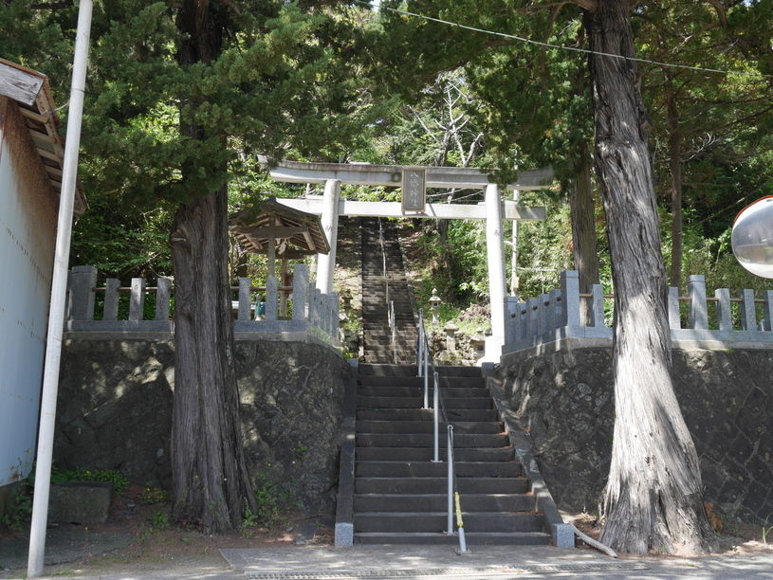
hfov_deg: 53.9
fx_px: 760
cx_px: 386
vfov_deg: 41.8
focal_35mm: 34
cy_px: 290
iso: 200
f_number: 4.5
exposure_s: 1/250
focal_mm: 17
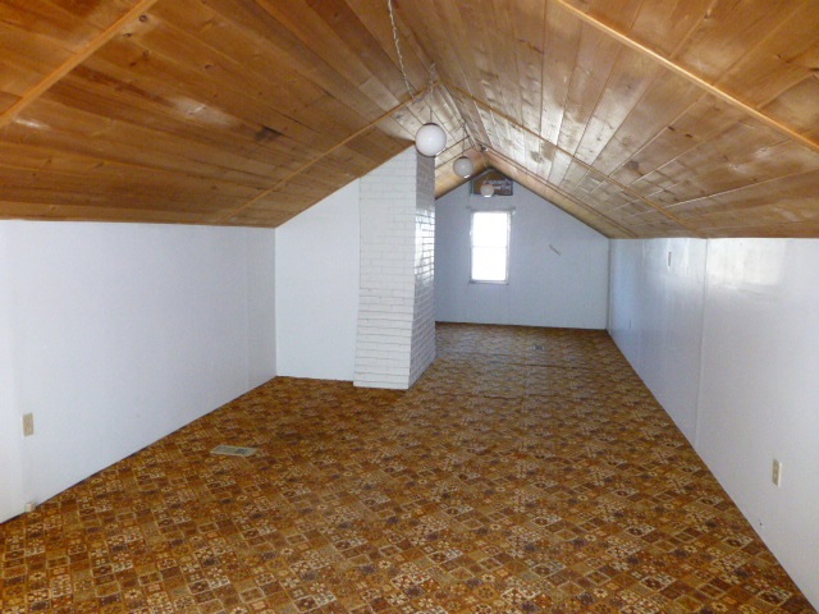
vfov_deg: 56.8
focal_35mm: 24
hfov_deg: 71.6
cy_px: 307
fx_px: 568
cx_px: 410
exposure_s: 1/60
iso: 800
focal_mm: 4.3
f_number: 3.3
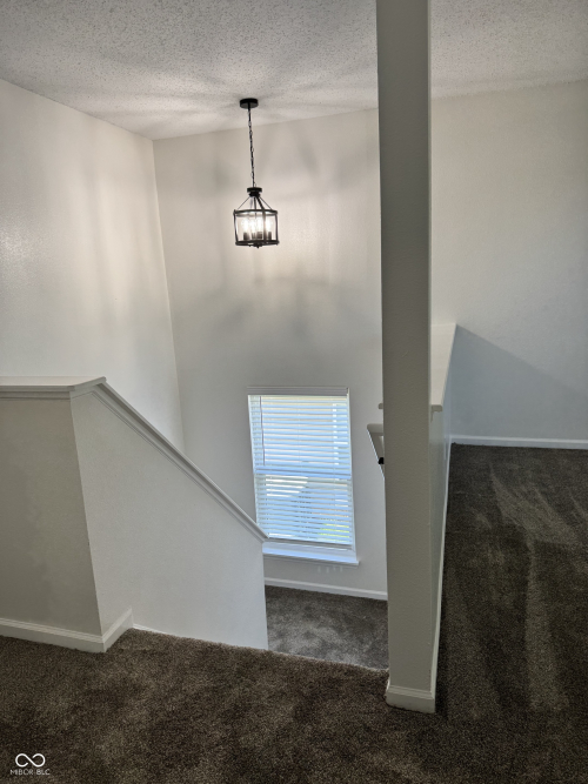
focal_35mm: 24
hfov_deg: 56.8
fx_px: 544
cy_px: 392
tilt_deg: -13.3
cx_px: 294
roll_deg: +3.0
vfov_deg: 71.6
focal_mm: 6.76
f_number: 1.78
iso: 64
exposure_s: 1/120
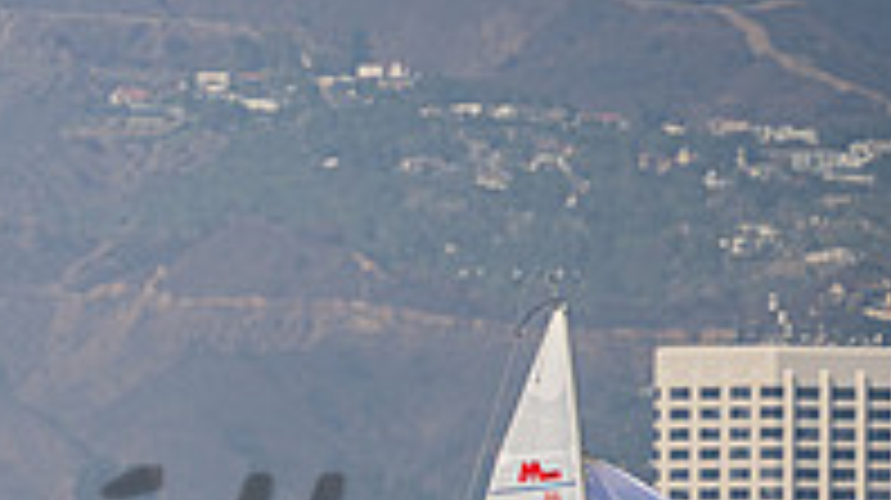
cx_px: -543
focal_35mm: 1409
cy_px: 580
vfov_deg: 0.9
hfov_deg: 1.5
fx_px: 33262
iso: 100
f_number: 6.3
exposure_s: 1/640
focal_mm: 360
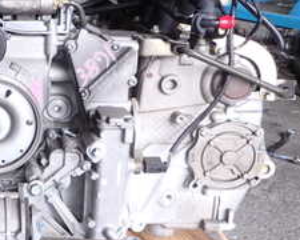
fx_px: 577
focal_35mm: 65
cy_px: 96
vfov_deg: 23.5
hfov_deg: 26.6
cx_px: -37
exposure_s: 1/100
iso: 100
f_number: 2
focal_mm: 4.5
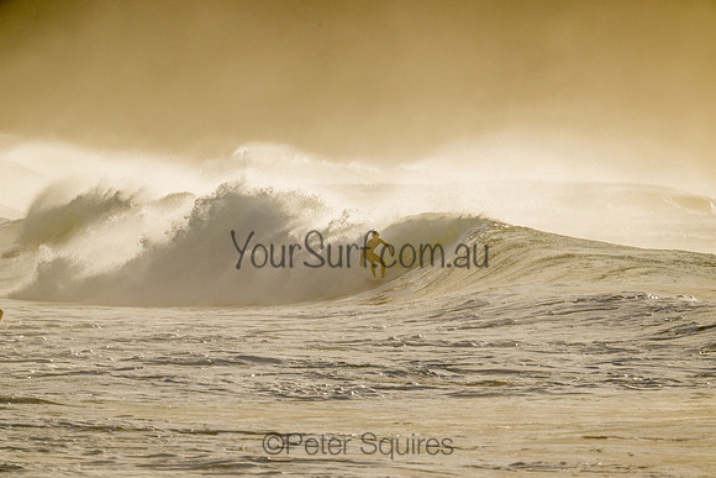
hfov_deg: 2.6
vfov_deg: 1.7
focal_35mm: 800
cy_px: 239
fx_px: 15914
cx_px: 358
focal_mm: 800
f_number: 11
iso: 400
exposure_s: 1/2000
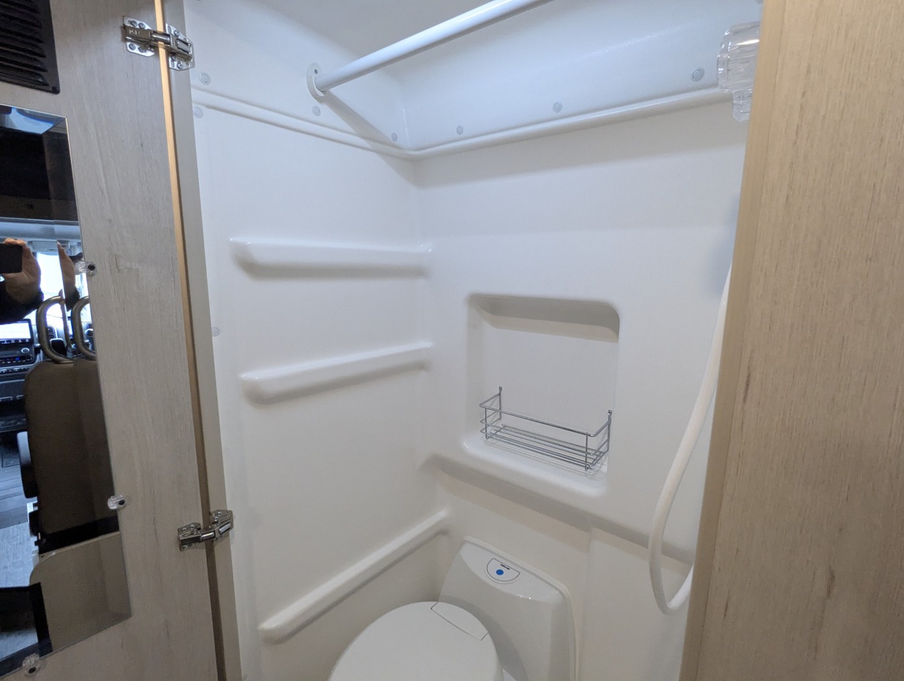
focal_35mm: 16
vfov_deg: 78.2
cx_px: 452
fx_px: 418
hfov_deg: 94.4
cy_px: 340
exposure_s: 1/168
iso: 489
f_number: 2.2
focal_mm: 2.35
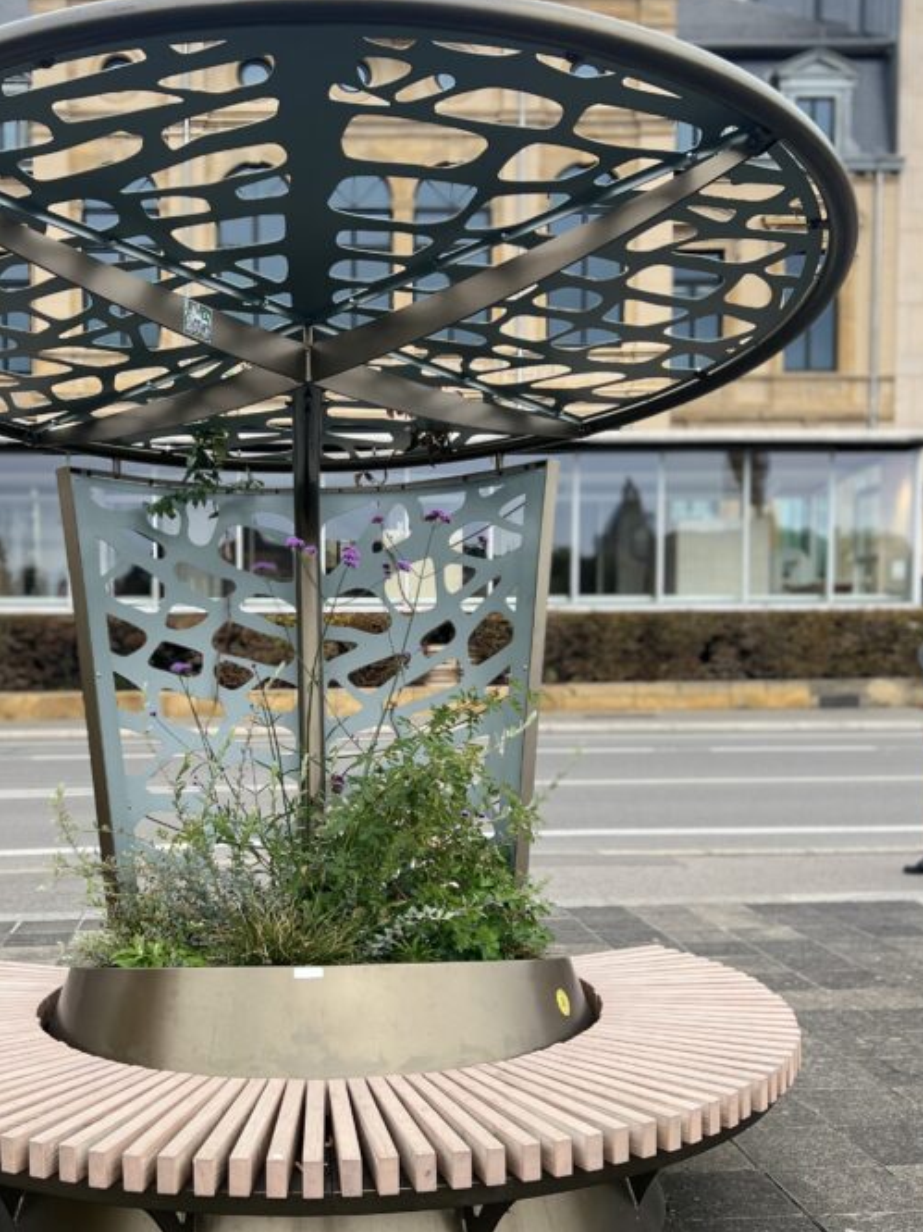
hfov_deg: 35.7
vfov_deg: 46.7
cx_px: 324
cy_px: 686
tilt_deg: -1.3
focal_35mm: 40
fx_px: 1423
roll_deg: +0.6
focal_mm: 5.7
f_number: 1.5
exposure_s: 1/296
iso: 50
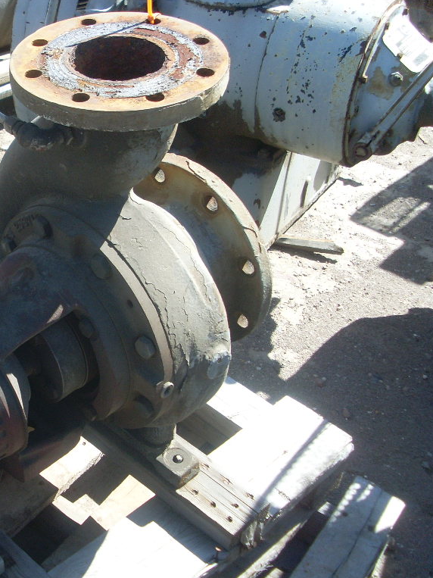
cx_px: 61
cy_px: 289
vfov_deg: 37.5
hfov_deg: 27.7
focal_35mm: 51
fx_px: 851
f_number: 7.7
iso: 80
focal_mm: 6.3
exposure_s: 1/90
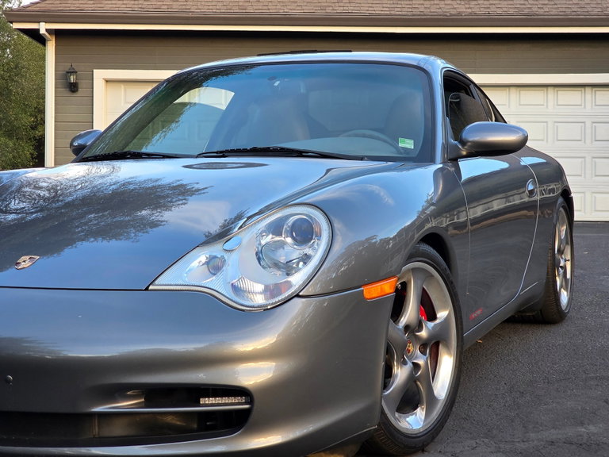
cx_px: 304
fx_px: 1214
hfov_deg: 28.2
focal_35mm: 69
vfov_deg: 21.3
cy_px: 228
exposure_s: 1/120
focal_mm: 7.9
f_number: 2.4
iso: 125
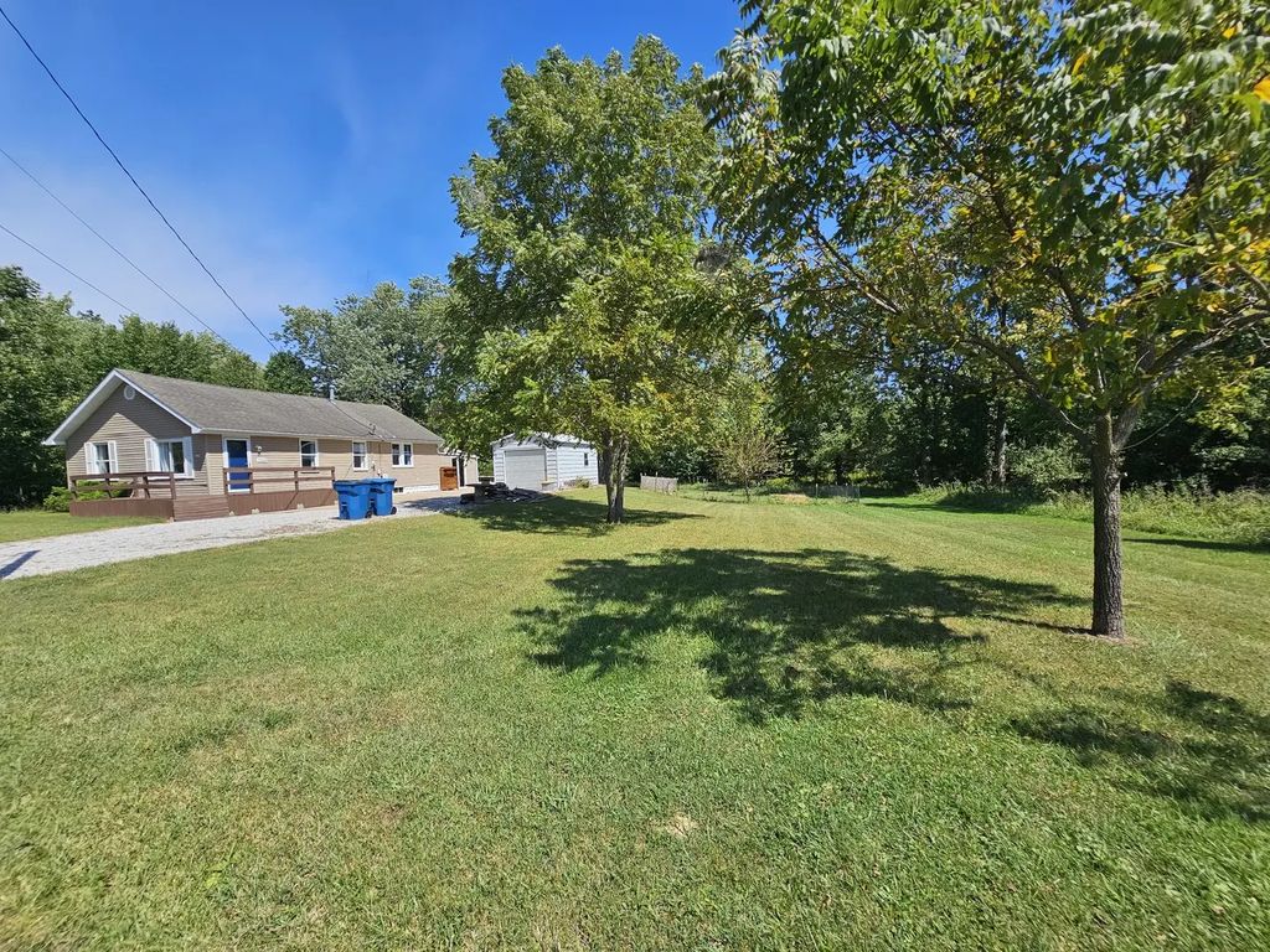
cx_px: 635
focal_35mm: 13
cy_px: 476
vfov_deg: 89.9
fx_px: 477
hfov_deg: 106.2
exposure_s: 1/2283
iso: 50
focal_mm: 2.2
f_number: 2.2
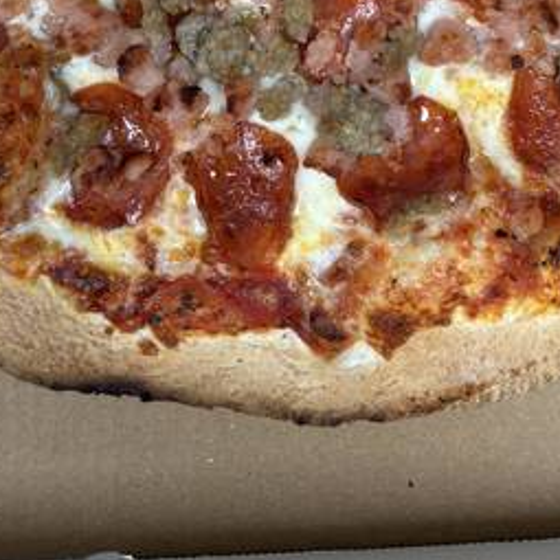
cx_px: 307
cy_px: -234
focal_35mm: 66
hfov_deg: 26.1
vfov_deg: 22.4
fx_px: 1208
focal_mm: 5.96
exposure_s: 1/60
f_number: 1.6
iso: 80
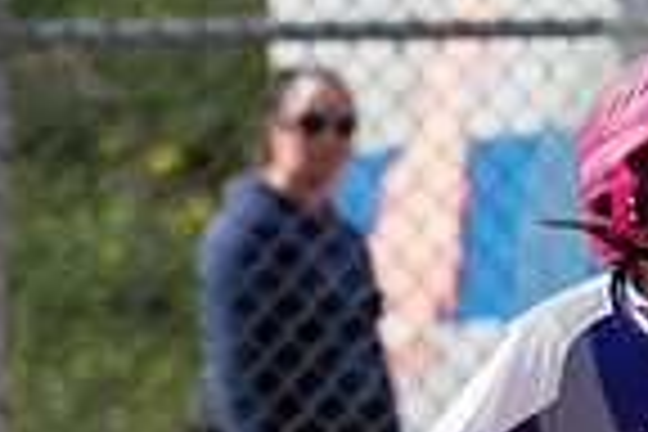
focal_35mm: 524
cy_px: 457
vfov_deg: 2.6
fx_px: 9431
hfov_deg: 3.9
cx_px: 900
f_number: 3.2
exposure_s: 1/2000
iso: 200
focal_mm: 130
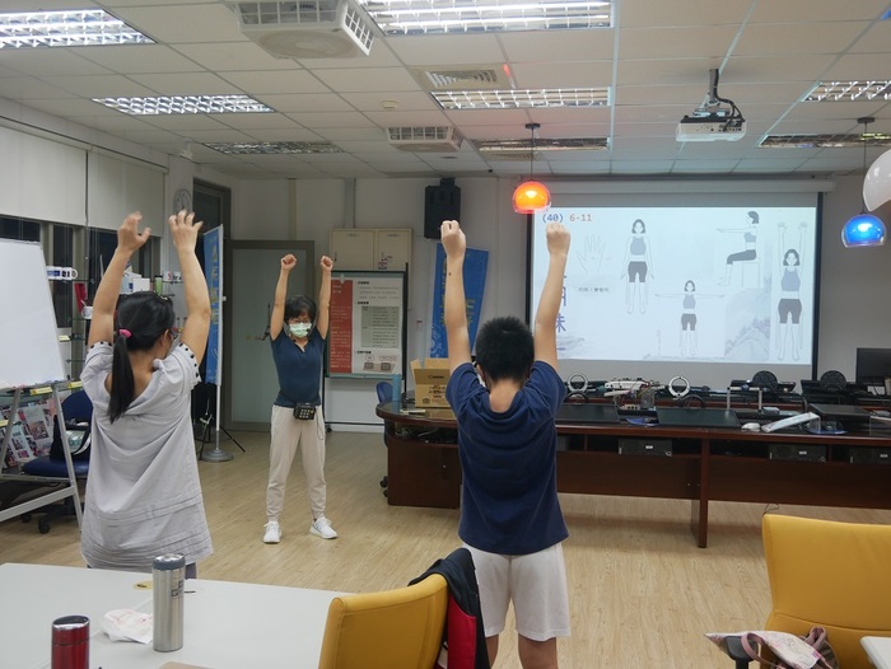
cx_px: 446
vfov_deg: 39.7
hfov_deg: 51.3
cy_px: 334
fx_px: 927
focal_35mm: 36
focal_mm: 18
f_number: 4.2
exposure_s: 1/60
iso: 400
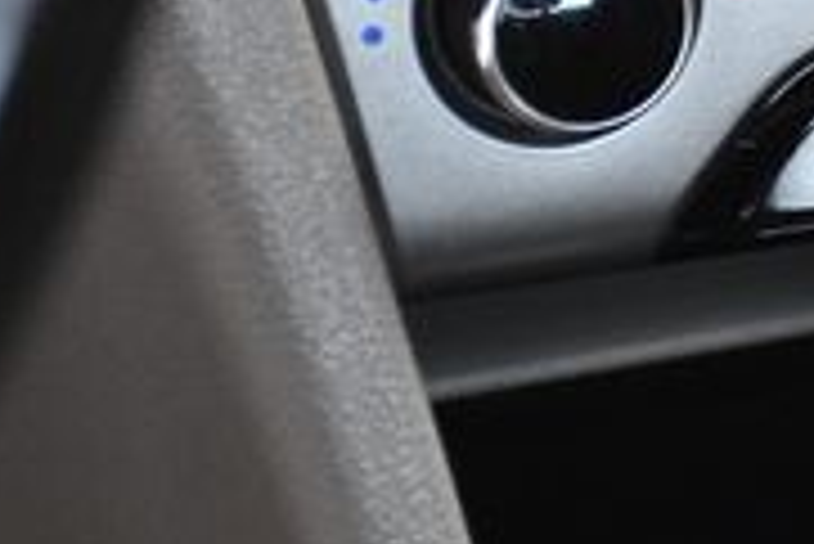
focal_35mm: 254
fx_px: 5748
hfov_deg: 7.9
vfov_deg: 5.4
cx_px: 1367
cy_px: -268
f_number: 4.5
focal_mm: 48
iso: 2500
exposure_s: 1/250
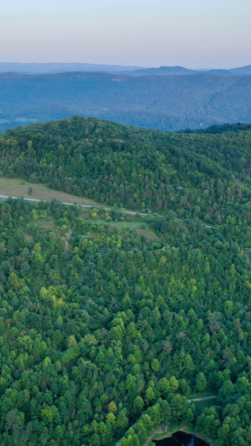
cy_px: 220
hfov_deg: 25.8
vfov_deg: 45.5
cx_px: 33
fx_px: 532
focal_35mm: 45
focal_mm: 10.26
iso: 100
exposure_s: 1/120
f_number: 2.8
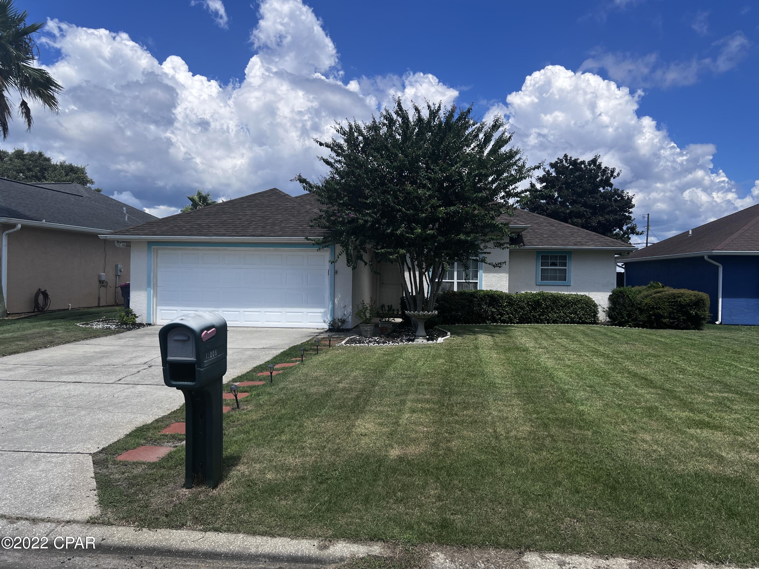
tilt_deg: -0.7
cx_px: 380
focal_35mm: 26
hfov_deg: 67.3
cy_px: 284
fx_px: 570
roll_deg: -0.6
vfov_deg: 53.1
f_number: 1.5
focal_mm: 5.7
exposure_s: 1/5319
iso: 50
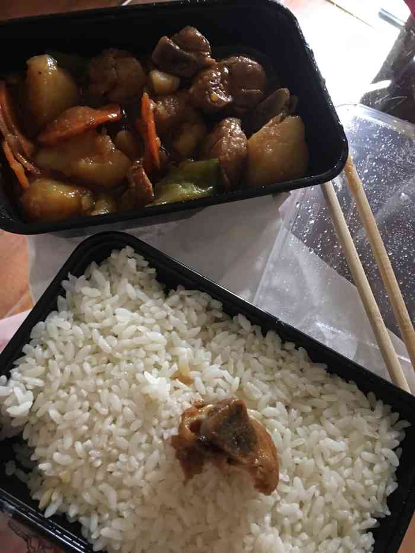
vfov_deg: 61.7
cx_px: 208
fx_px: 463
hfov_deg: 48.2
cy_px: 276
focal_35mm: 29
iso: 125
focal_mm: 4.15
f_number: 2.2
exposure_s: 1/8
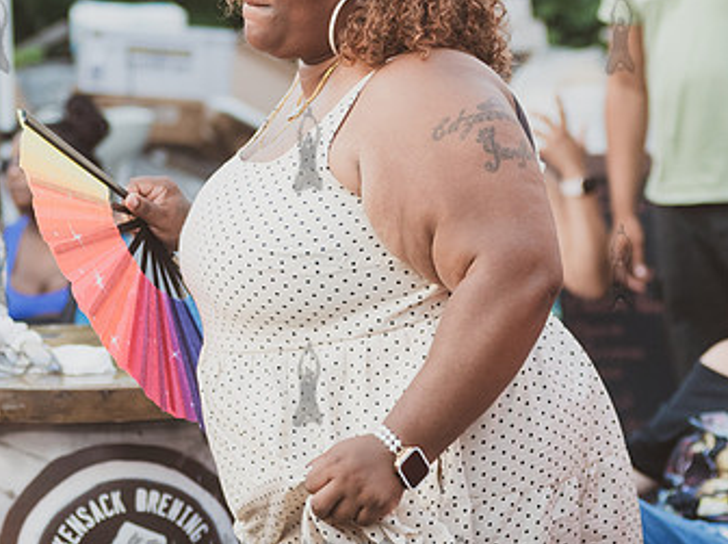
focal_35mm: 167
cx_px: 255
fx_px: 3507
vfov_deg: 8.9
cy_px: 132
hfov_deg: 11.8
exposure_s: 1/500
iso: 1000
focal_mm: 86
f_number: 3.2
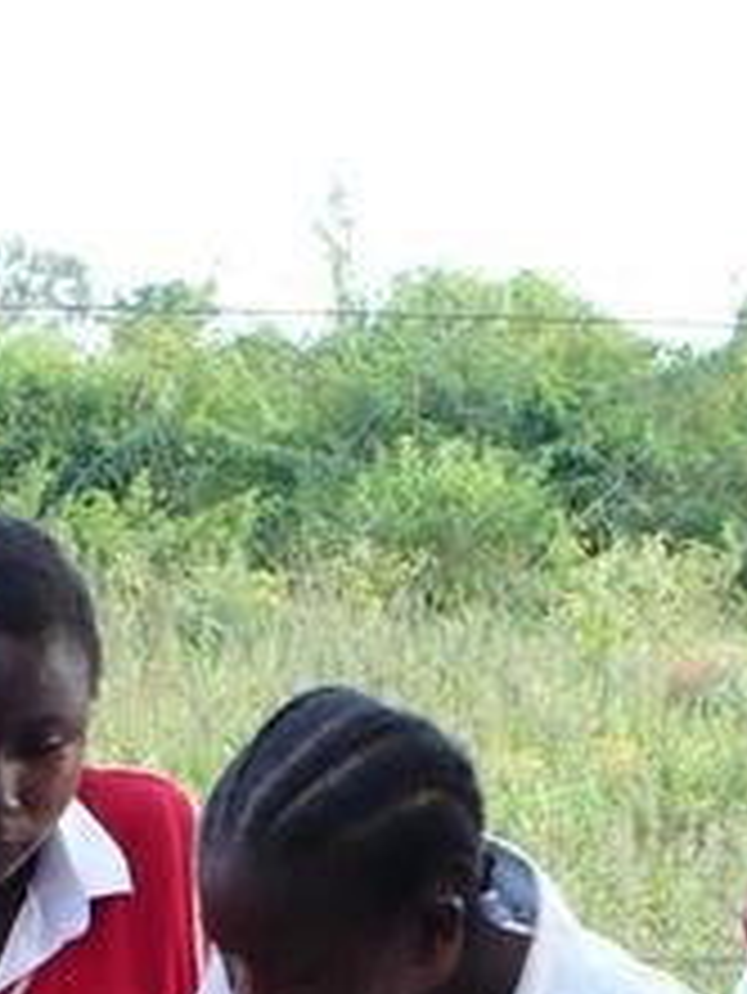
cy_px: 1597
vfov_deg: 13.6
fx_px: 3852
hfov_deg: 11.1
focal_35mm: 134
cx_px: 418
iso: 125
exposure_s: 1/125
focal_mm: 6.1
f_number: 2.8
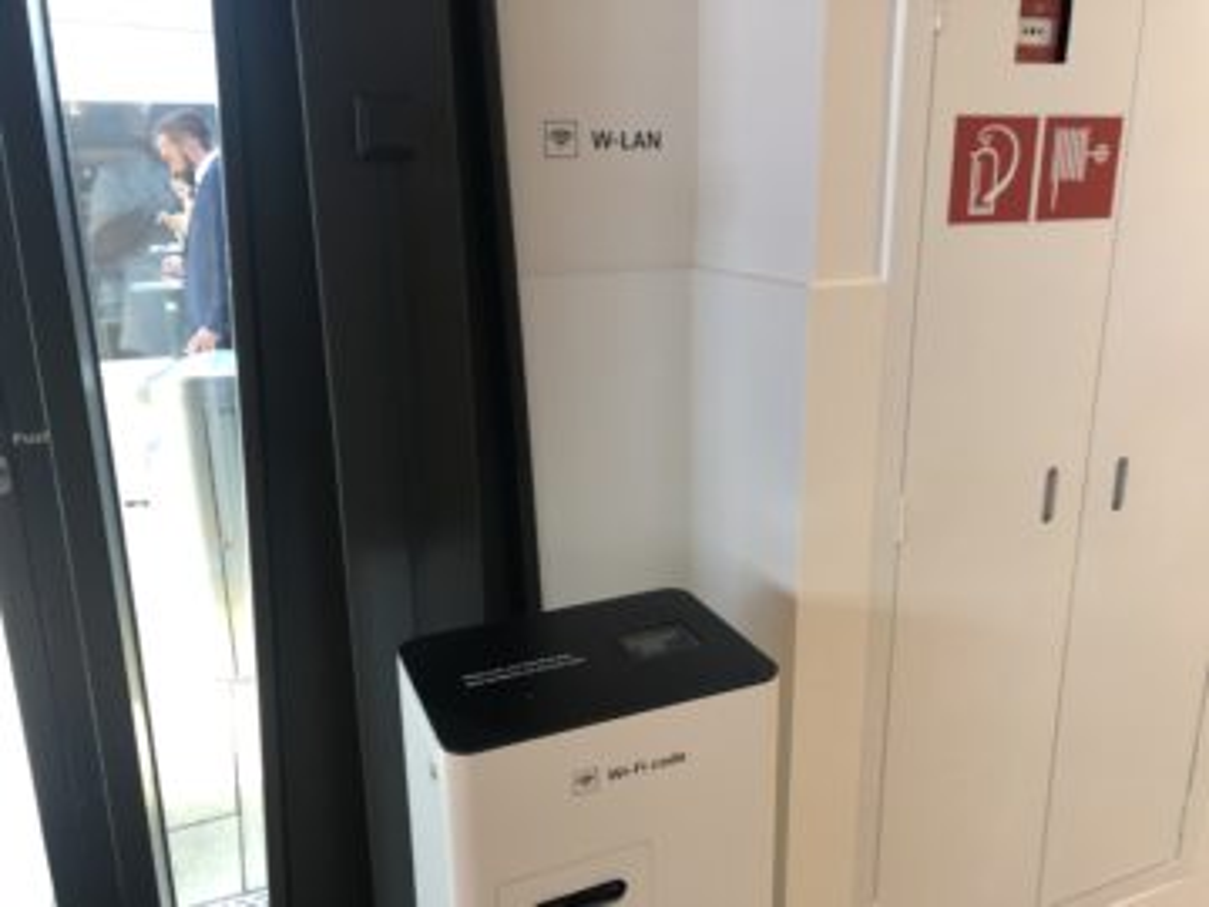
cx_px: 604
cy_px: 454
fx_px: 978
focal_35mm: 28
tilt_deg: -16.0
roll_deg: +1.5
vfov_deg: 49.7
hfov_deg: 63.4
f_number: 1.8
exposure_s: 1/20
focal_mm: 4
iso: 40
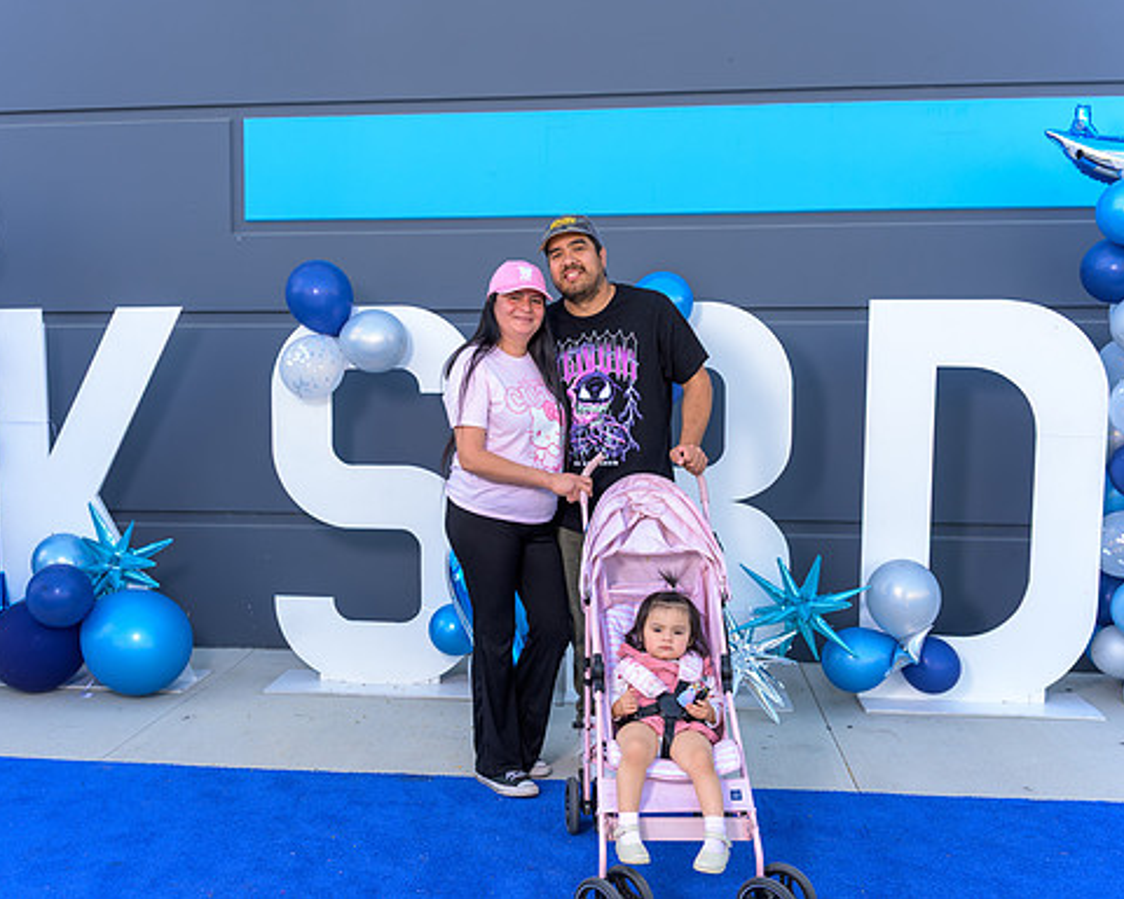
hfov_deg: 51.5
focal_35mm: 35
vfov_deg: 42.2
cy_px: 448
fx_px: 1164
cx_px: 520
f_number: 4
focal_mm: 30
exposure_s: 1/125
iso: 100
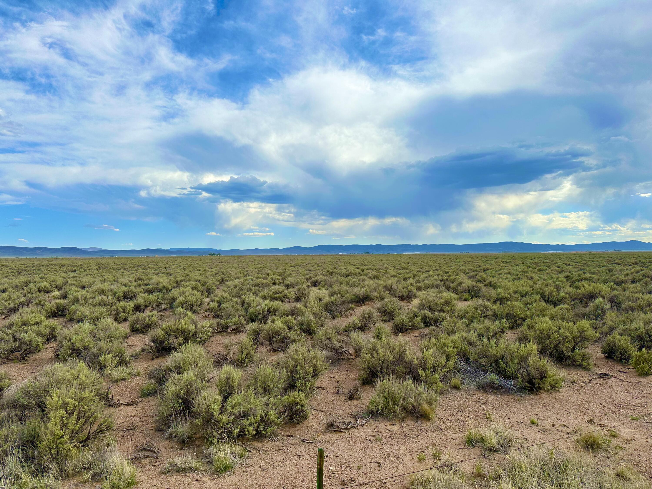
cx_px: 326
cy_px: 244
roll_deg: +0.8
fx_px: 452
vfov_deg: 56.8
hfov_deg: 71.6
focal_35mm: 24
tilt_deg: +1.2
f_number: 1.78
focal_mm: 6.86
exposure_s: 1/6211
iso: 80
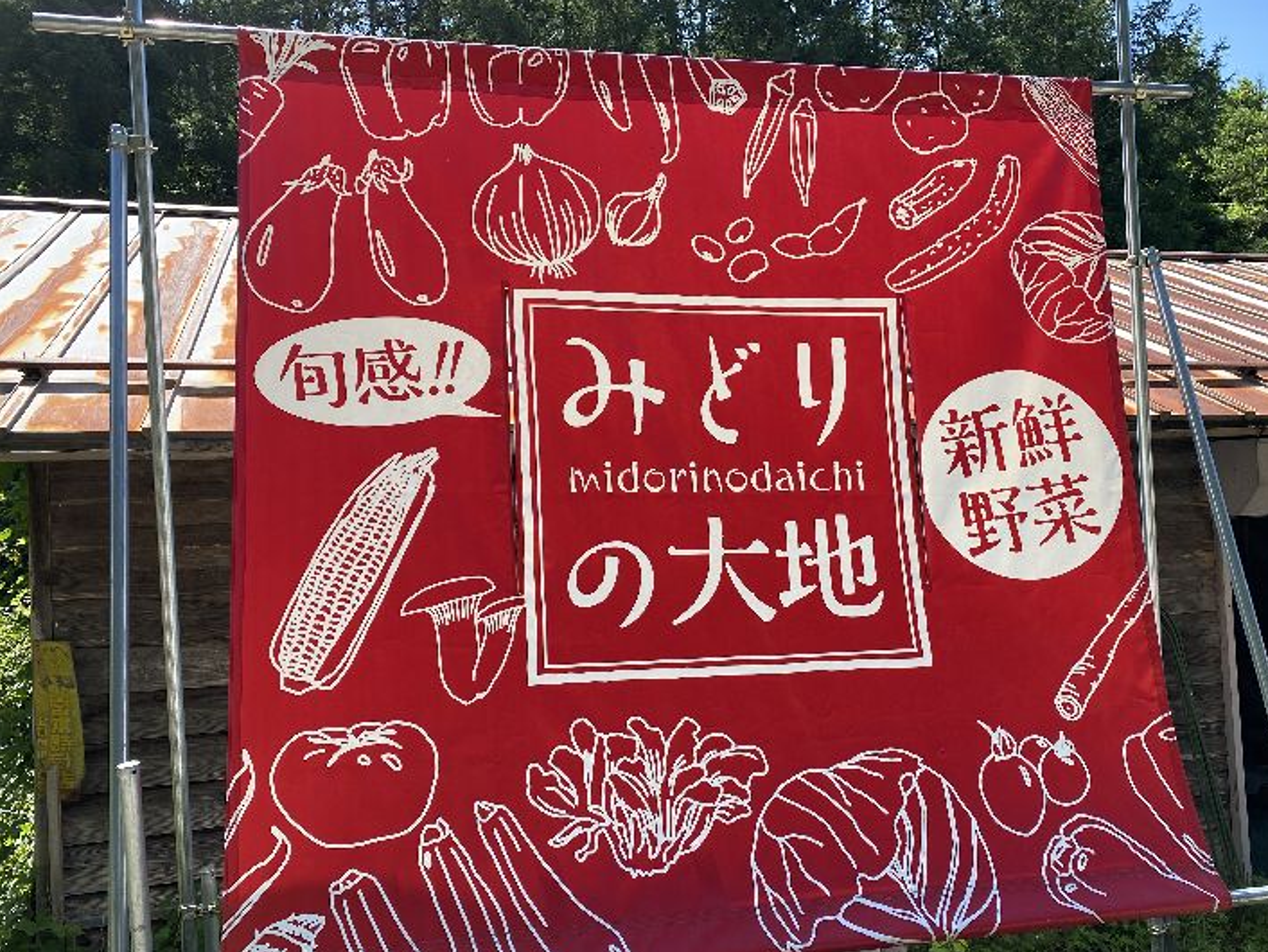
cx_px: 701
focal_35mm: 30
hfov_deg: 59.8
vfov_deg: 46.8
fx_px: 1099
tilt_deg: +0.2
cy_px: 509
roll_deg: +1.9
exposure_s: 1/833
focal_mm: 4.25
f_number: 1.8
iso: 32
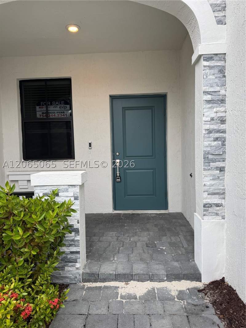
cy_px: 164
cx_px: 123
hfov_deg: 56.8
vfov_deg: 71.6
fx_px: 227
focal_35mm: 24
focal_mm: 6.76
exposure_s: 1/185
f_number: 1.78
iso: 64
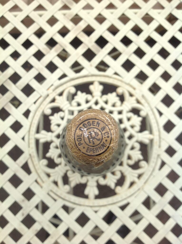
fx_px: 246
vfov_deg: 52.7
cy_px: 122
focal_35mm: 35
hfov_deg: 40.6
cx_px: 91
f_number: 2.4
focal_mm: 4.28
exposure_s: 1/458
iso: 50
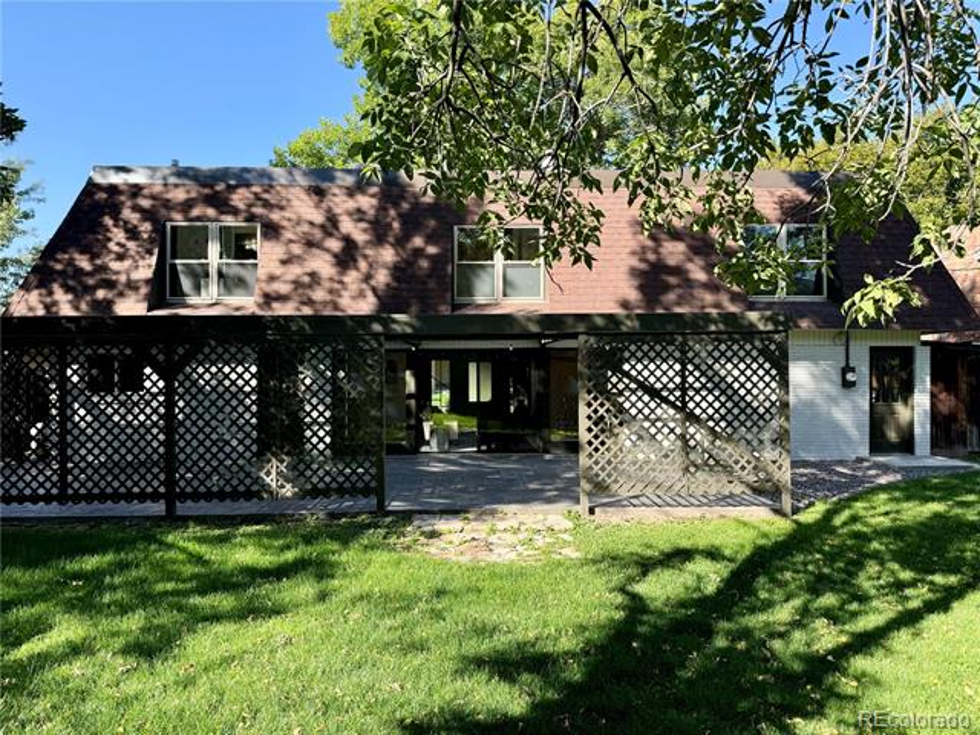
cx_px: 490
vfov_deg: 56.8
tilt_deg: -0.9
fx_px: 679
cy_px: 368
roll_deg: -0.8
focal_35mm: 24
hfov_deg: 71.6
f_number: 1.78
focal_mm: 6.76
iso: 80
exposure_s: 1/853
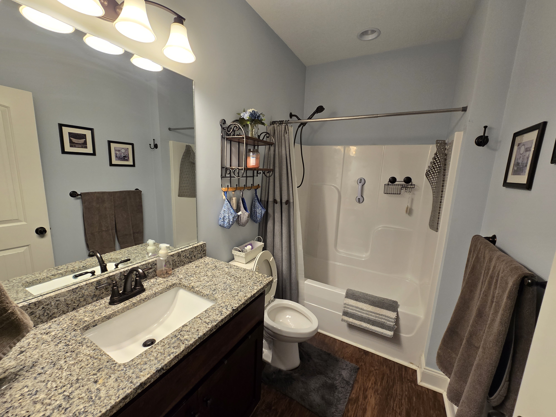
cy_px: 208
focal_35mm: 13
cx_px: 278
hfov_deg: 106.2
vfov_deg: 89.9
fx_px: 209
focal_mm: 2.2
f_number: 2.2
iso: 100
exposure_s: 1/60
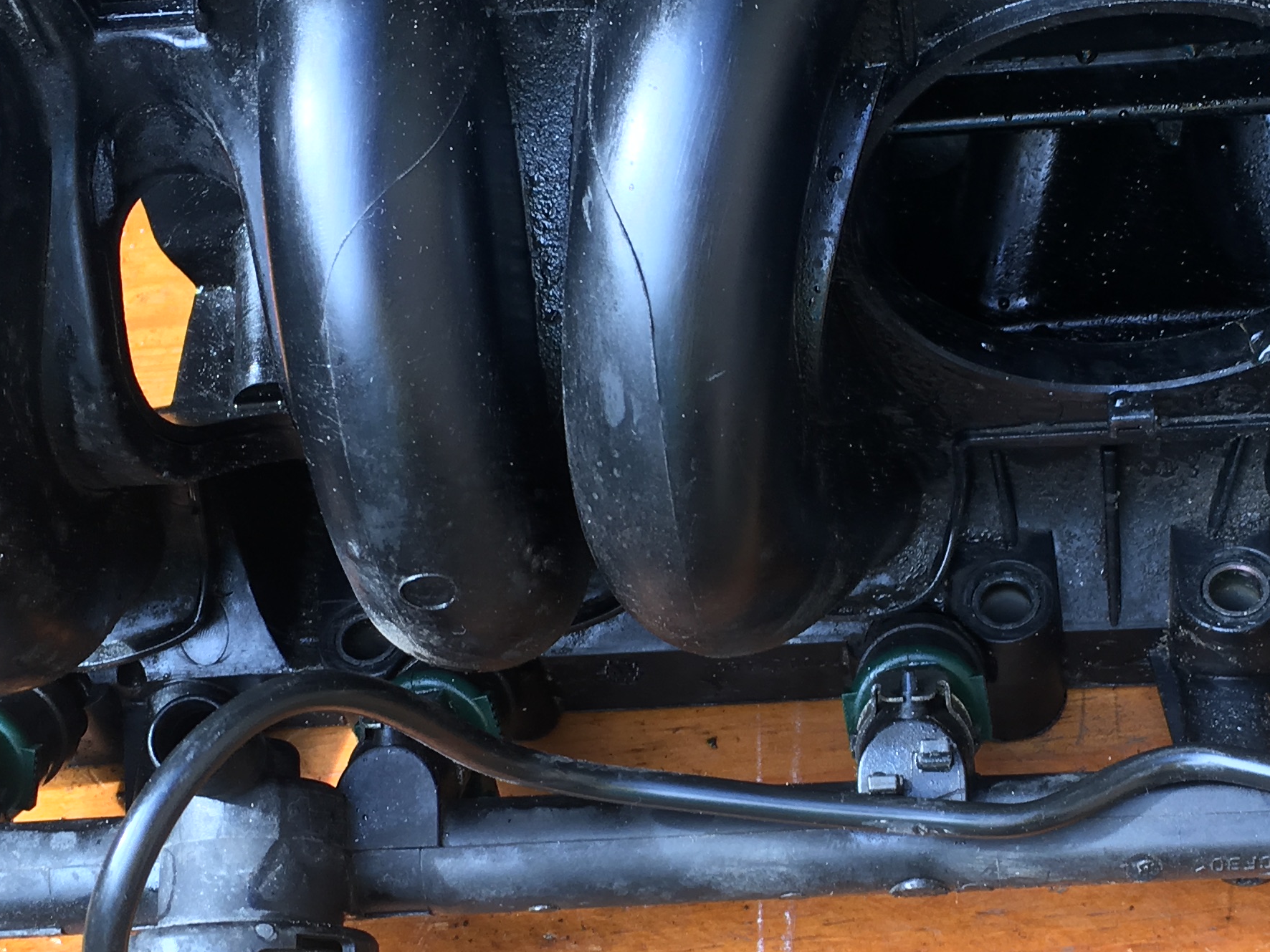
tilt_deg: -54.6
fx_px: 2421
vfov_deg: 22.2
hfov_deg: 29.2
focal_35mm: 66
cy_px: 616
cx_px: 816
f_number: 2.2
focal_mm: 4.15
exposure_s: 1/100
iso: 25
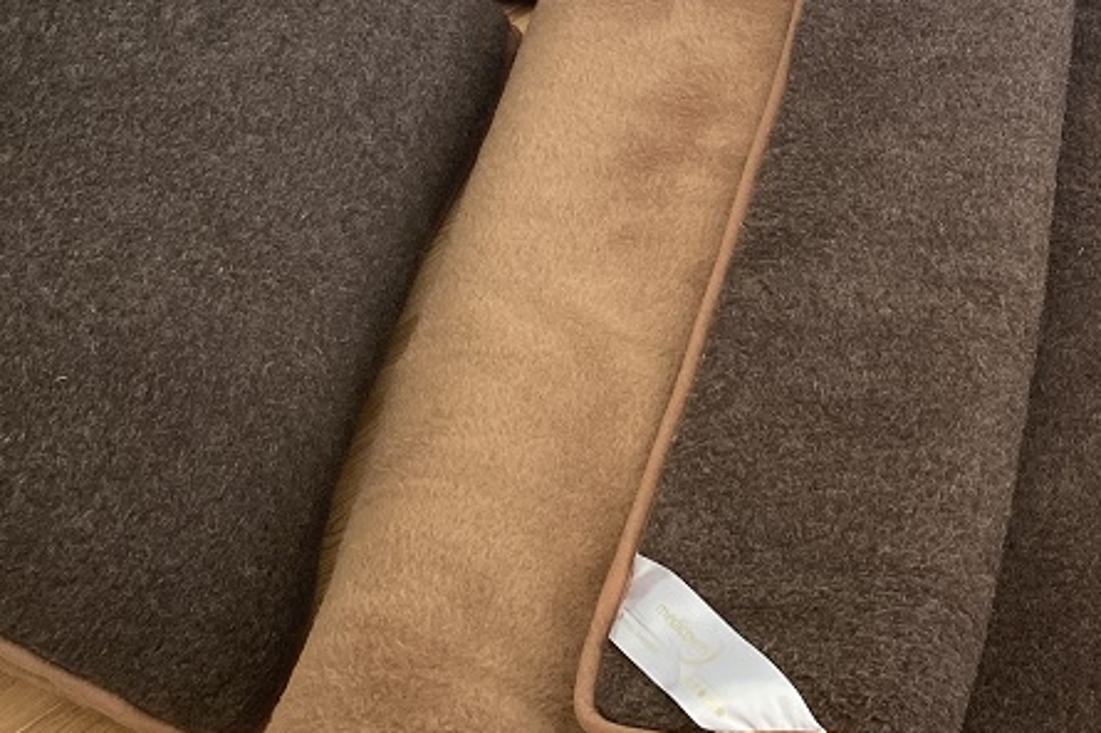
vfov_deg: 18.4
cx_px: 1242
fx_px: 2231
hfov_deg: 25.5
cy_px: 131
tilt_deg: -41.5
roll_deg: +5.3
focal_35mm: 73
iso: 125
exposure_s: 1/108
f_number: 1.8
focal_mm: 4.25
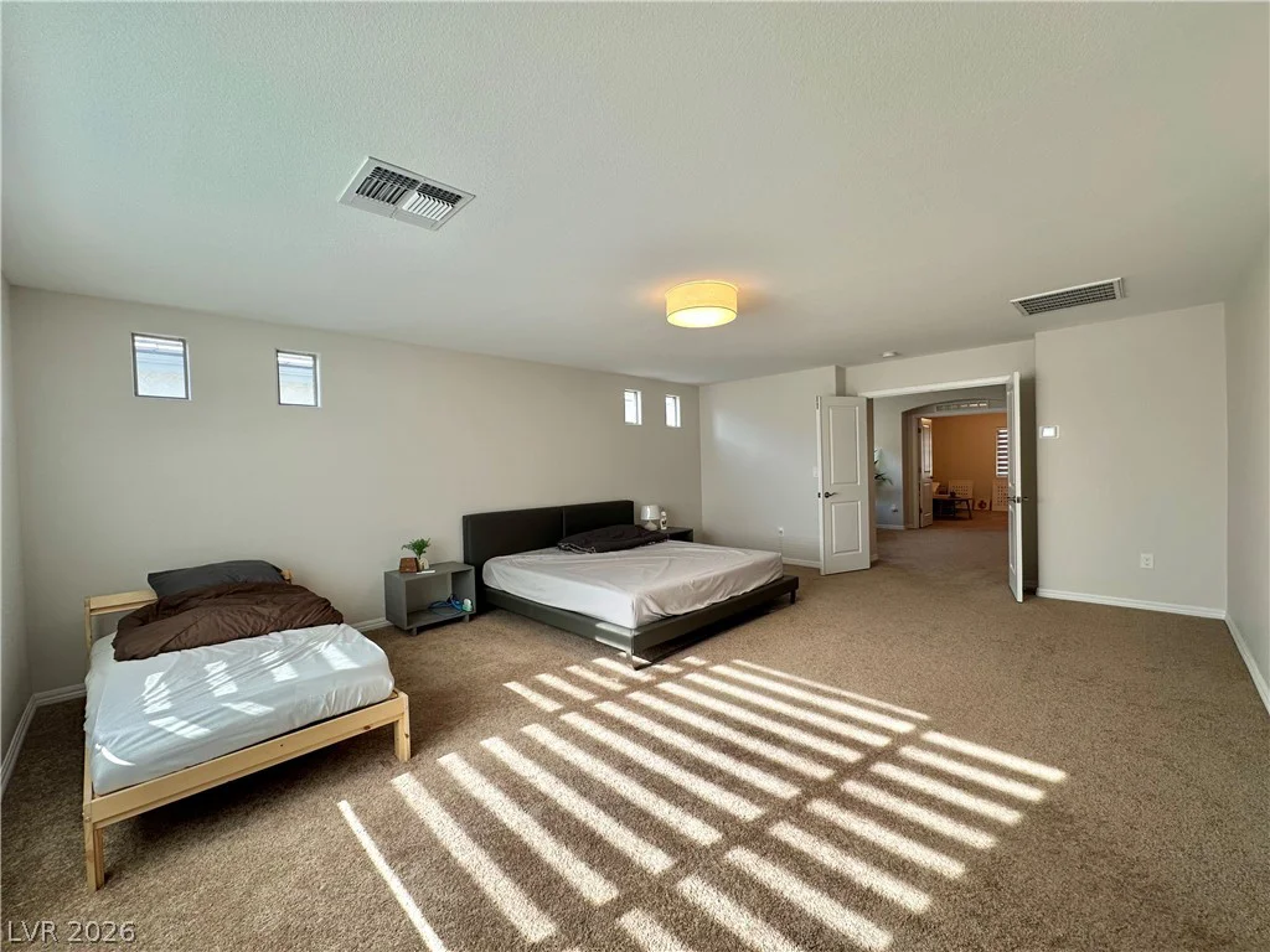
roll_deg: +1.2
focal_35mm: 14
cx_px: 635
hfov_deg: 102.1
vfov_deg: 85.7
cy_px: 476
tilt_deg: -1.0
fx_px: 514
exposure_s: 1/120
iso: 64
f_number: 2.2
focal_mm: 2.22
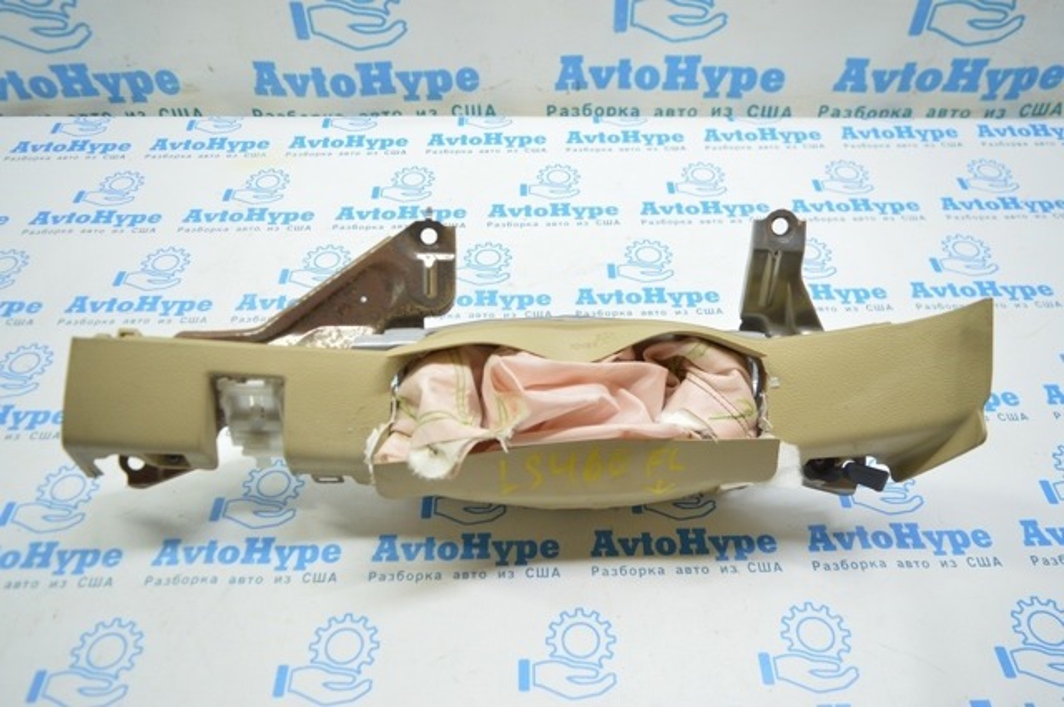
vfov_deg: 47.8
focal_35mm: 27
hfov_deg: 67.4
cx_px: 532
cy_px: 354
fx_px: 797
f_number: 3.5
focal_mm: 18
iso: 400
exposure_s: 1/50
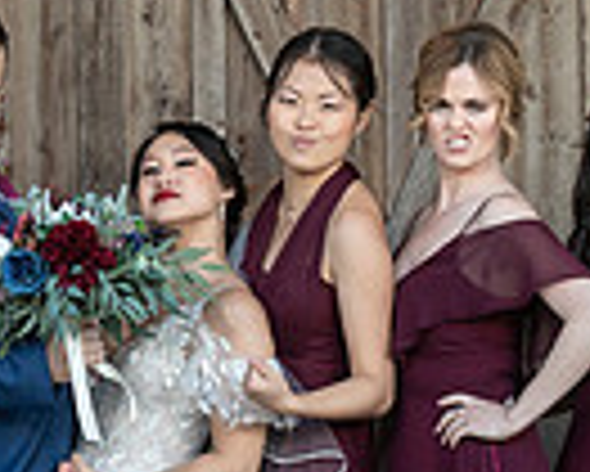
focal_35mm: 248
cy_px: 333
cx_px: 14
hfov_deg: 7.8
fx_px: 4334
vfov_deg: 6.2
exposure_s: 1/250
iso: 250
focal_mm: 53
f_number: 4
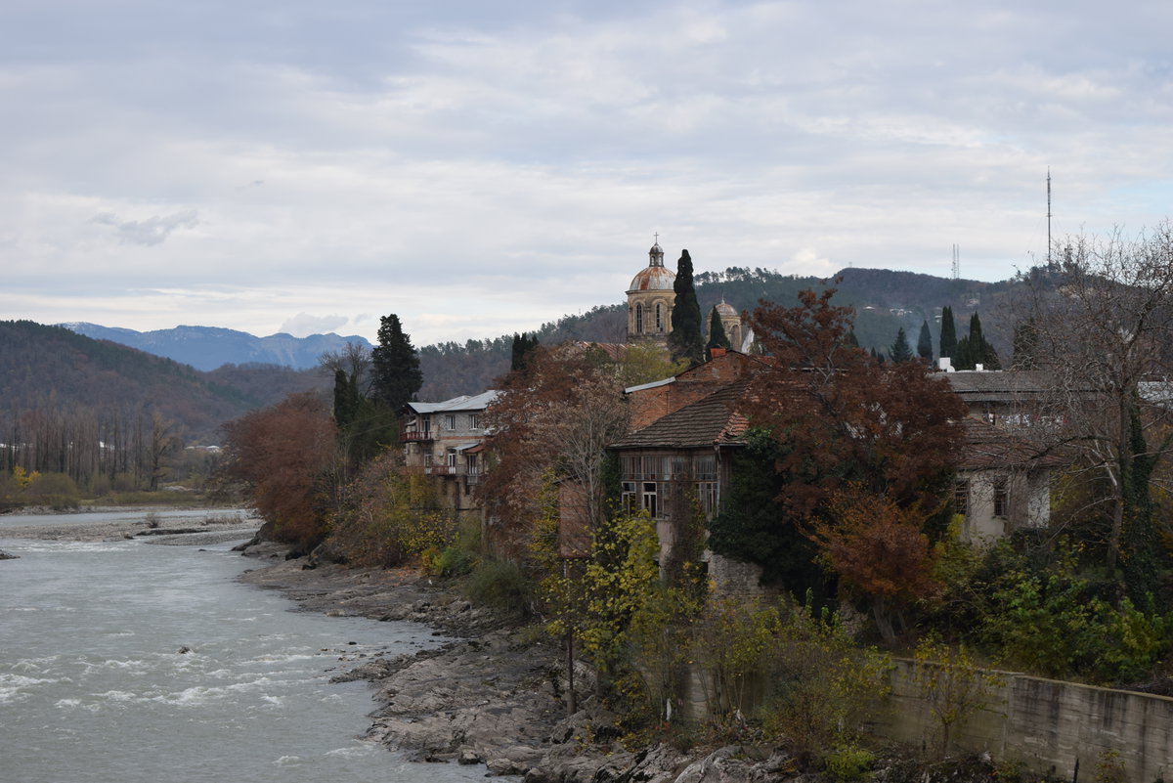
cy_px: 392
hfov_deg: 24.6
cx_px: 586
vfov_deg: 16.6
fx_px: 2689
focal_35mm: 82
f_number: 8
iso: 220
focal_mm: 55
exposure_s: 1/250
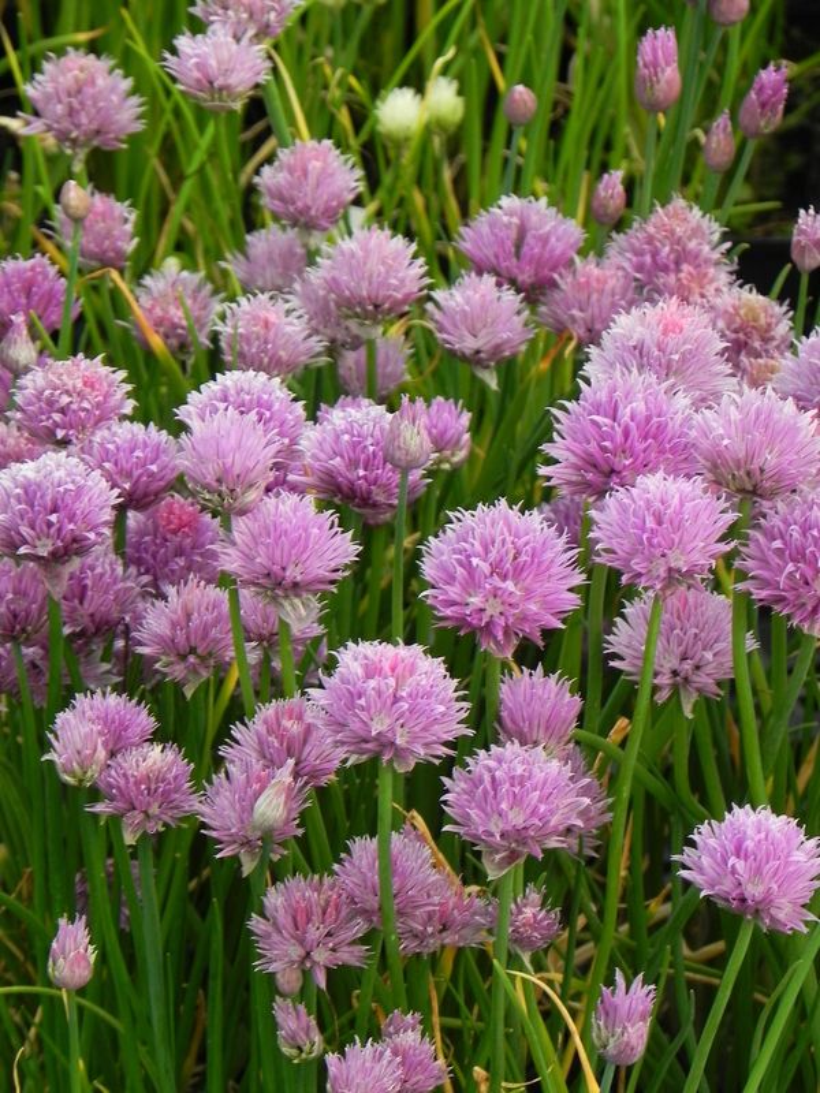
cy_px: 546
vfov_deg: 9.3
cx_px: 410
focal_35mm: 212
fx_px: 6696
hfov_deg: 7.0
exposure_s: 1/40
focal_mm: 37.7
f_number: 5
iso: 160
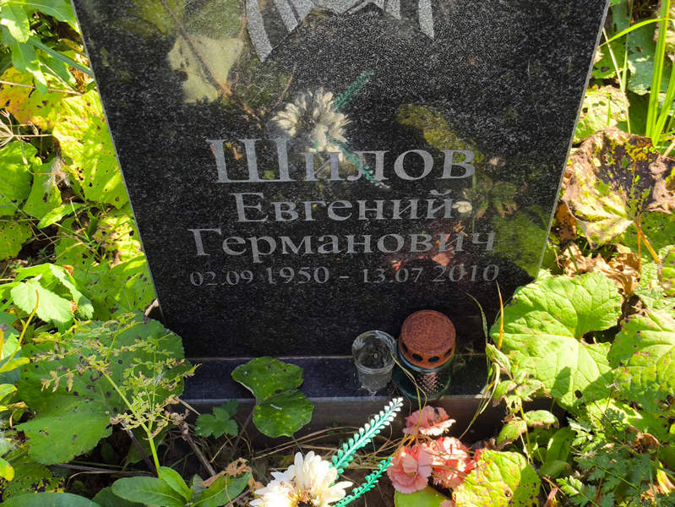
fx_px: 975
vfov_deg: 29.1
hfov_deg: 38.2
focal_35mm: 50
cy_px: 254
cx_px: 338
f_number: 1.7
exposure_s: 1/222
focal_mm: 4.71
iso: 50
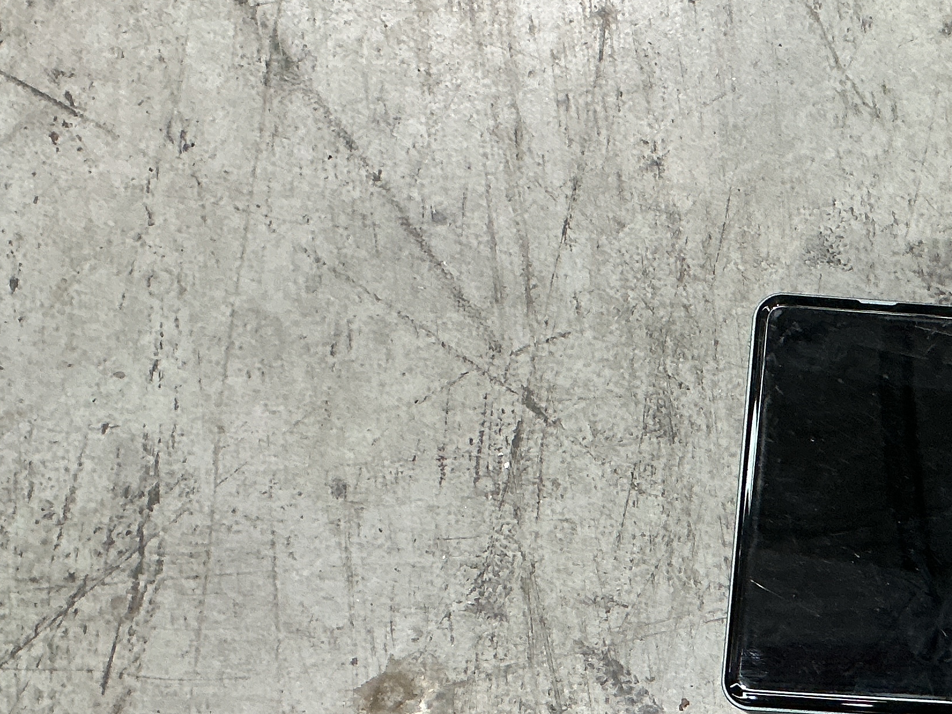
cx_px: 1057
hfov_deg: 25.3
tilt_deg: -81.5
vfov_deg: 20.4
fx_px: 1952
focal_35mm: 71
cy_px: 609
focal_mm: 3
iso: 125
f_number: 1.8
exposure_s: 1/50
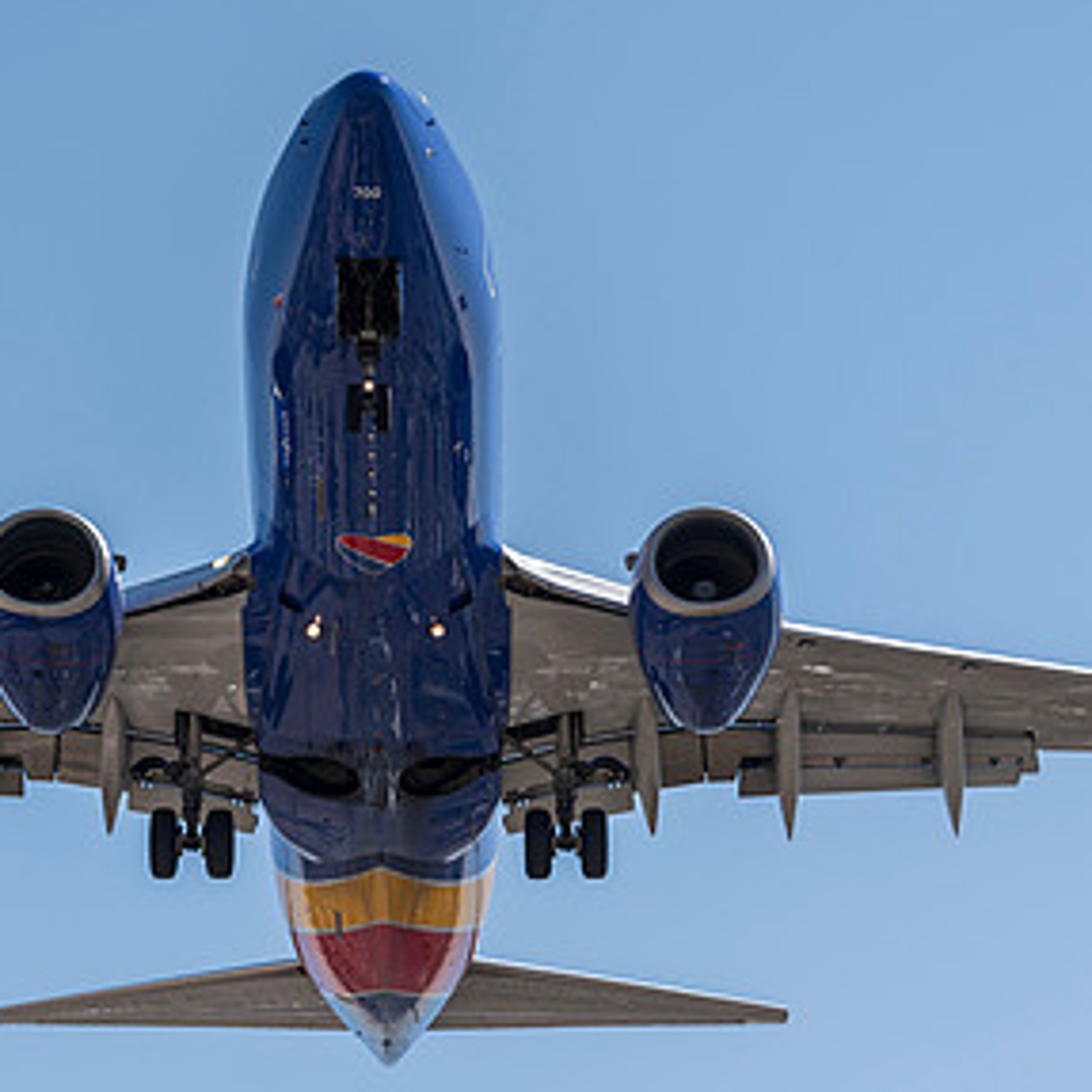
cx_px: 201
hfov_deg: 9.8
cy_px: 357
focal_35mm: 178
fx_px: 6353
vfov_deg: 9.8
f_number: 5.6
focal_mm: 85
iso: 200
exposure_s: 1/2500
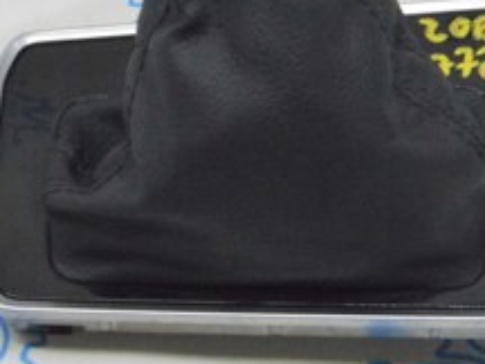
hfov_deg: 15.4
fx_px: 1793
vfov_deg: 11.4
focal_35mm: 128
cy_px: -46
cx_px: 216
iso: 6400
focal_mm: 30
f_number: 20
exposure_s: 1/20
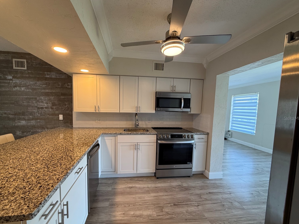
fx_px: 130
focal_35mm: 15
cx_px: 143
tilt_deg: -4.7
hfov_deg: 98.1
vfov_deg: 81.7
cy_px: 118
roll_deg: -1.8
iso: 160
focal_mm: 2.22
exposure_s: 1/120
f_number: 2.2
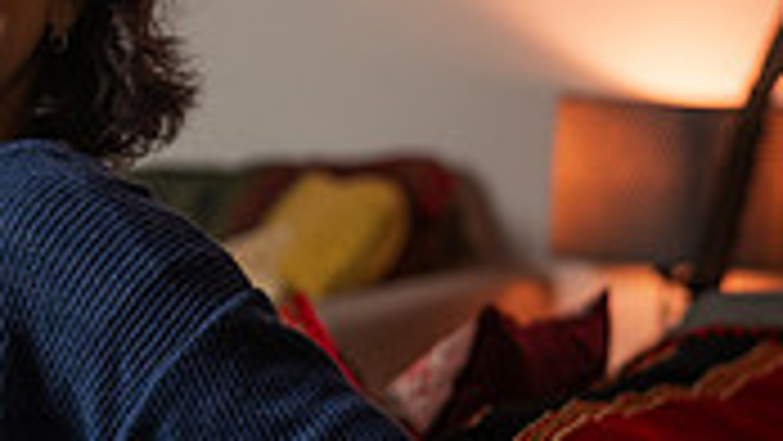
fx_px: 2534
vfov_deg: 9.9
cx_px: -171
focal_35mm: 122
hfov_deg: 16.8
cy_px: 101
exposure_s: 1/125
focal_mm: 35
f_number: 2
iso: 125
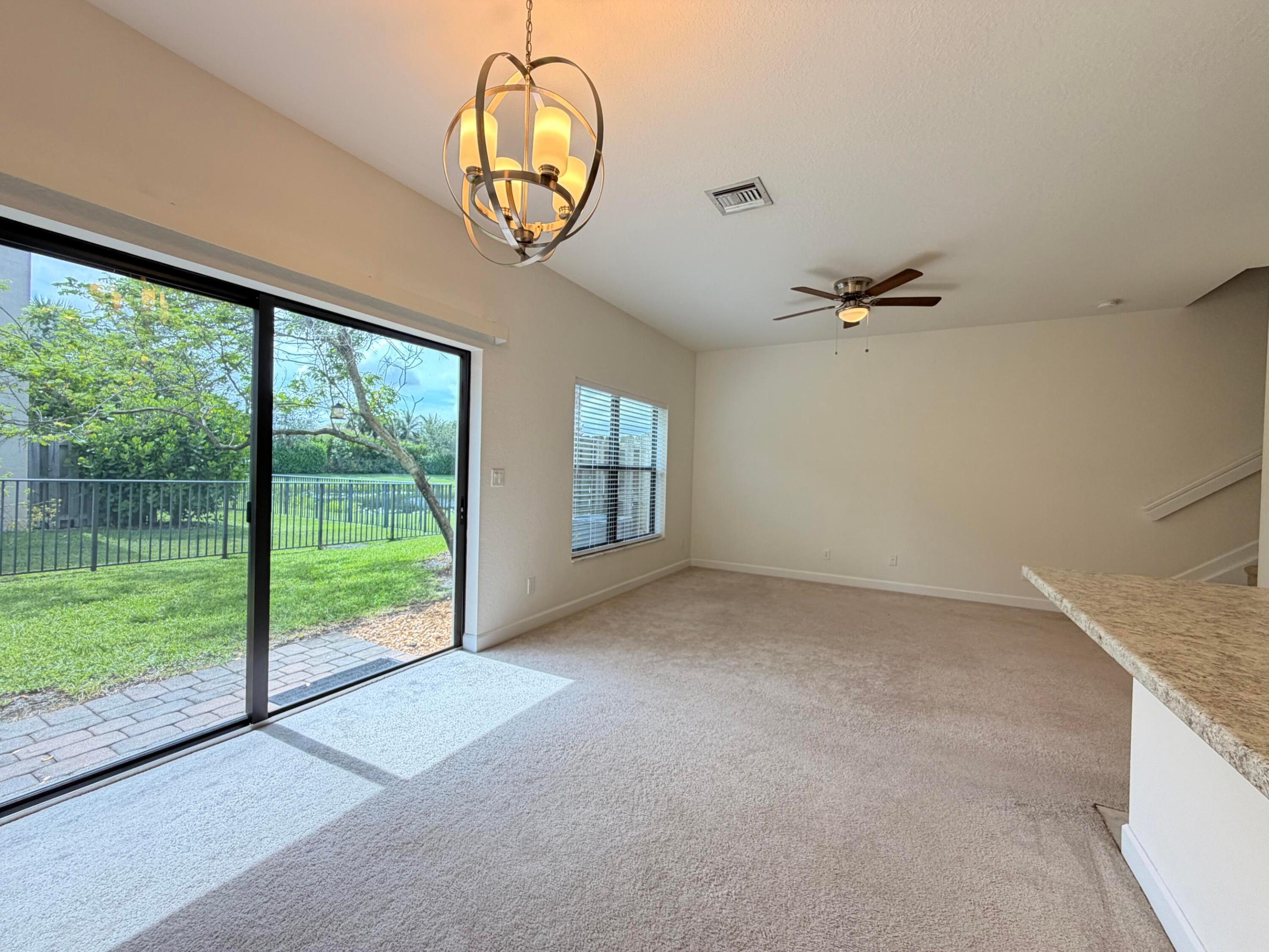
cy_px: 476
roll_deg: -0.8
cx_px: 634
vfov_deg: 85.7
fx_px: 513
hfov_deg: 102.1
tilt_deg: -0.7
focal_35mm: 14
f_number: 2.2
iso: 160
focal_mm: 2.22
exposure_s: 1/121
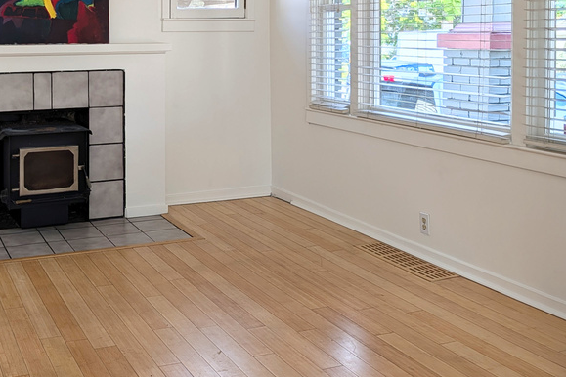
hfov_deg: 43.4
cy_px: 51
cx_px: 158
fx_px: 692
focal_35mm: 44
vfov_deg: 29.5
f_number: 1.68
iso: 21
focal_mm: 6.9
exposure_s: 1/858
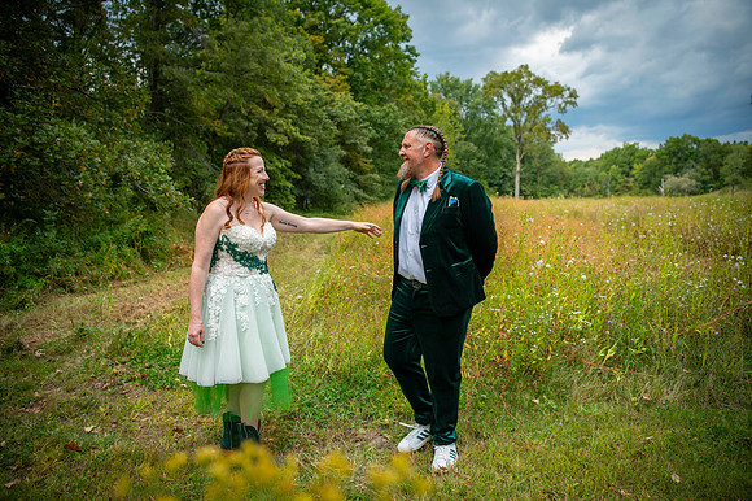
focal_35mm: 24
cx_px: 376
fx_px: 505
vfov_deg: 52.8
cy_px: 250
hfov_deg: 73.4
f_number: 2.8
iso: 400
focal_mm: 24
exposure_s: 1/2500
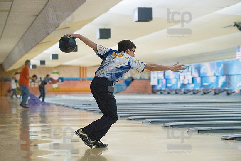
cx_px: 120
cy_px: 80
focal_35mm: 110
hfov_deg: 18.6
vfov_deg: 12.5
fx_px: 737
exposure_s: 1/1000
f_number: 4
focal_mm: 110
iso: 10000
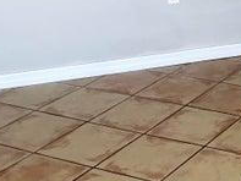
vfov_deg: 15.4
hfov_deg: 18.9
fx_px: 655
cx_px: 336
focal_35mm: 94
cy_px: -4
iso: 64
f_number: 1.8
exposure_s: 1/120
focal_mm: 3
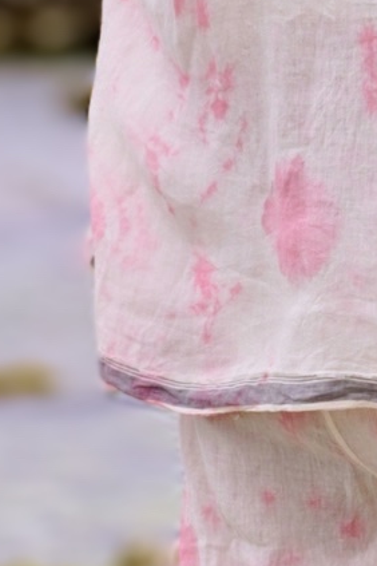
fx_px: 3424
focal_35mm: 218
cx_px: 405
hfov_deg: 6.3
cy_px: 325
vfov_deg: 9.4
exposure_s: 1/640
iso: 100
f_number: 5.6
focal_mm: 38
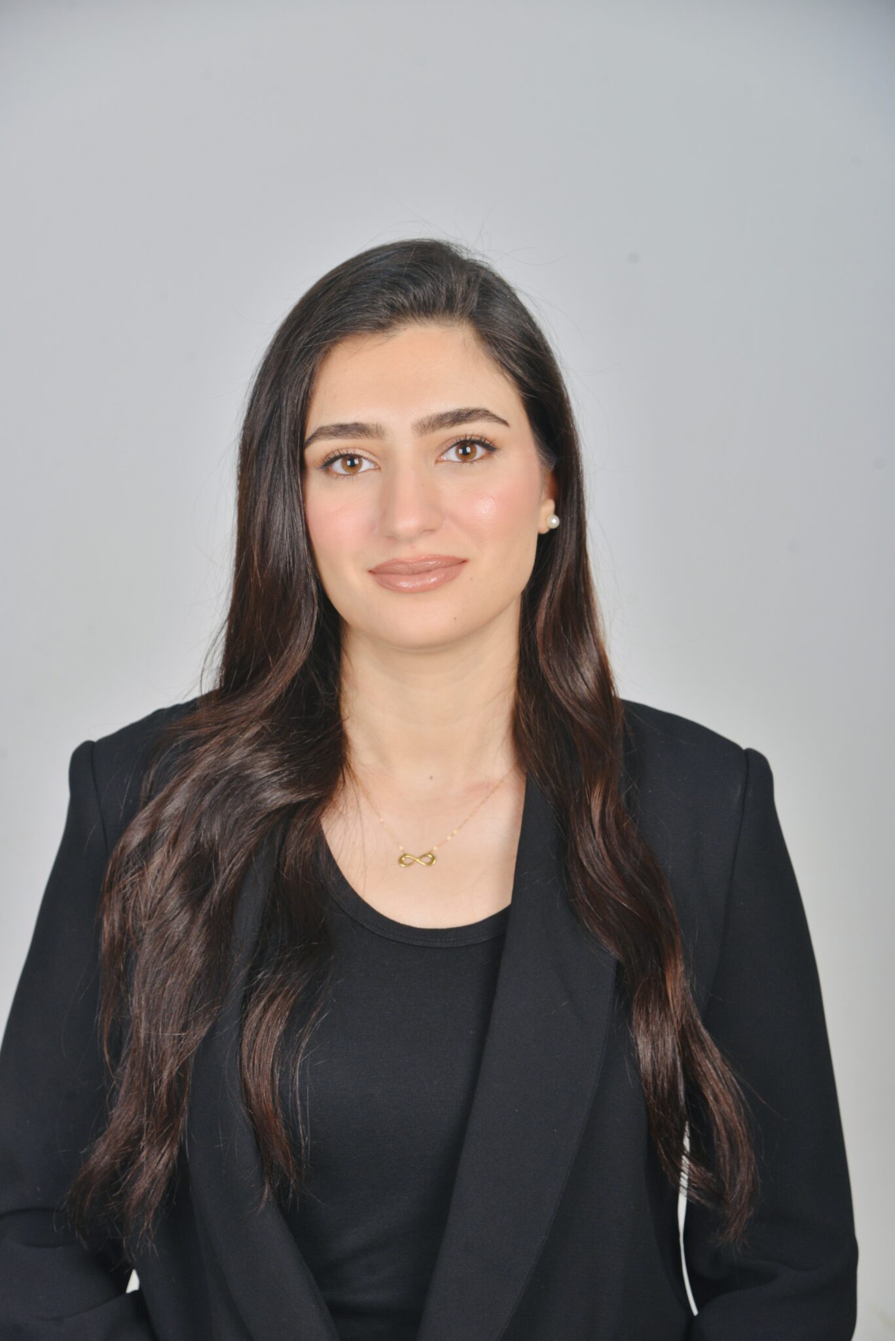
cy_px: 670
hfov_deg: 17.5
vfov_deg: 26.0
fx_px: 2906
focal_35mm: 78
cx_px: 448
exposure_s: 1/160
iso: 640
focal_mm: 78
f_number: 7.1
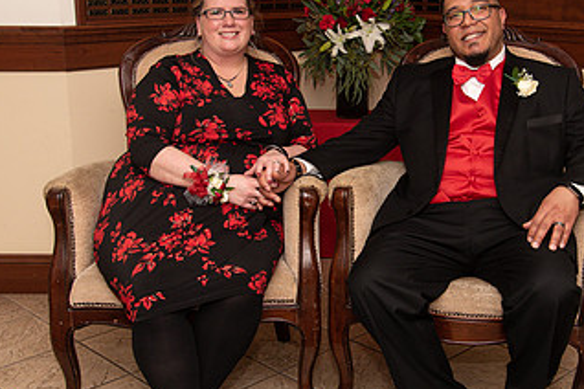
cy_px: 168
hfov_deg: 38.7
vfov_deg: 26.5
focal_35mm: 51
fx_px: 827
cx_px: 360
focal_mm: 28
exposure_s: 1/200
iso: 800
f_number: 4
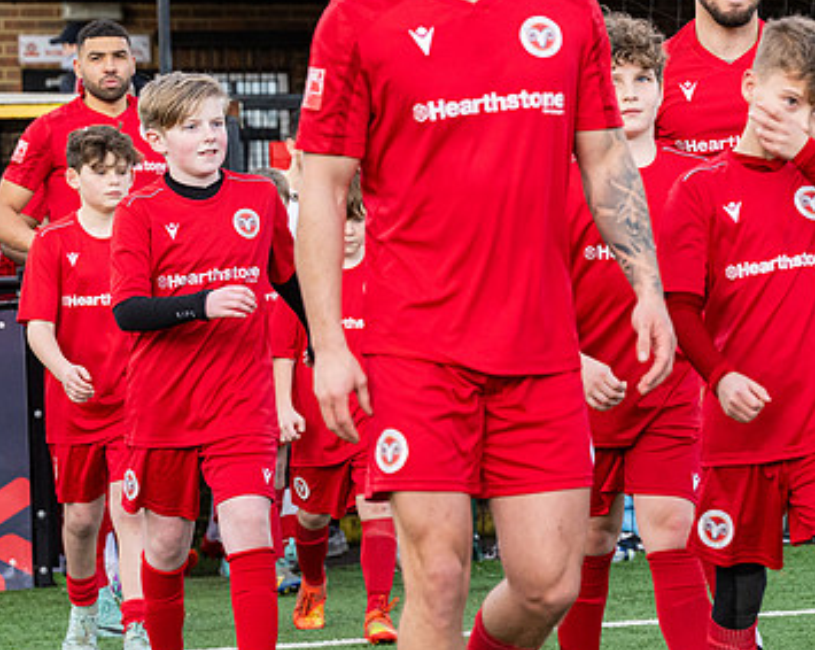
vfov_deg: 9.8
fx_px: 3806
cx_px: 655
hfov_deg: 12.2
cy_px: 353
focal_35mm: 158
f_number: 4
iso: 800
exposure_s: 1/1600
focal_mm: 70
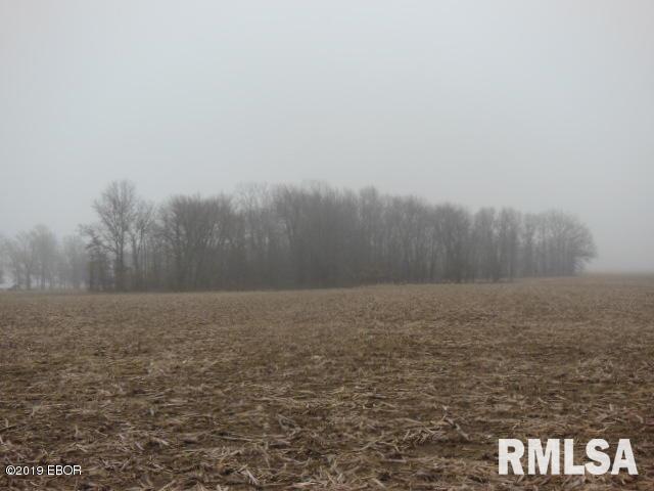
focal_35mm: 45
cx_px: 327
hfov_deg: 42.1
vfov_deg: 32.2
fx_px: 850
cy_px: 246
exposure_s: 1/80
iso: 125
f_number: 4.4
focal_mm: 8
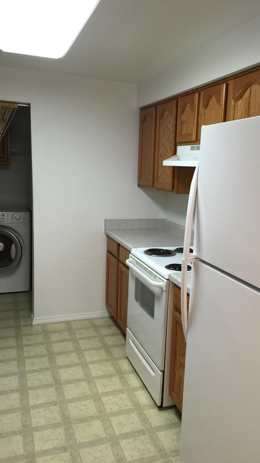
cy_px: 231
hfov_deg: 36.4
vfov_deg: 61.0
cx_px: 165
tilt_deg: -7.5
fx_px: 392
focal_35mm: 32
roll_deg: -2.3
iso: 50
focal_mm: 4.15
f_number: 2.2
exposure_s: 1/15
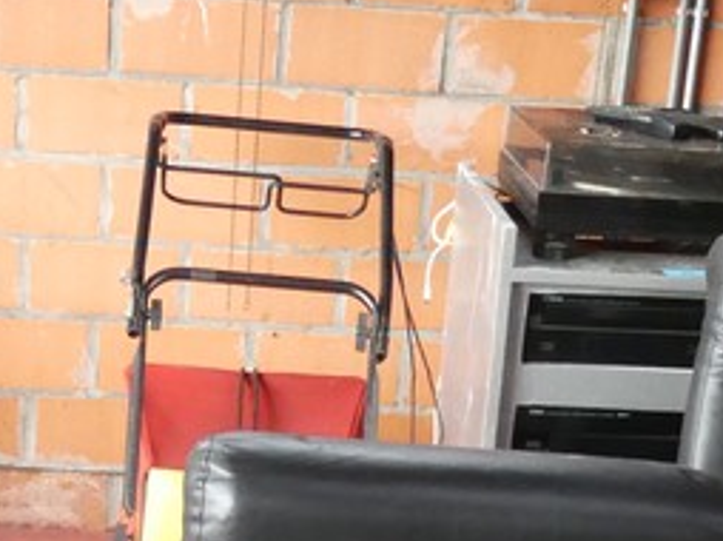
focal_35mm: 103
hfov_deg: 19.0
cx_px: 253
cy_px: 831
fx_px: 2149
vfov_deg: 13.4
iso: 320
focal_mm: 4.3
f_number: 3.3
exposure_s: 1/60
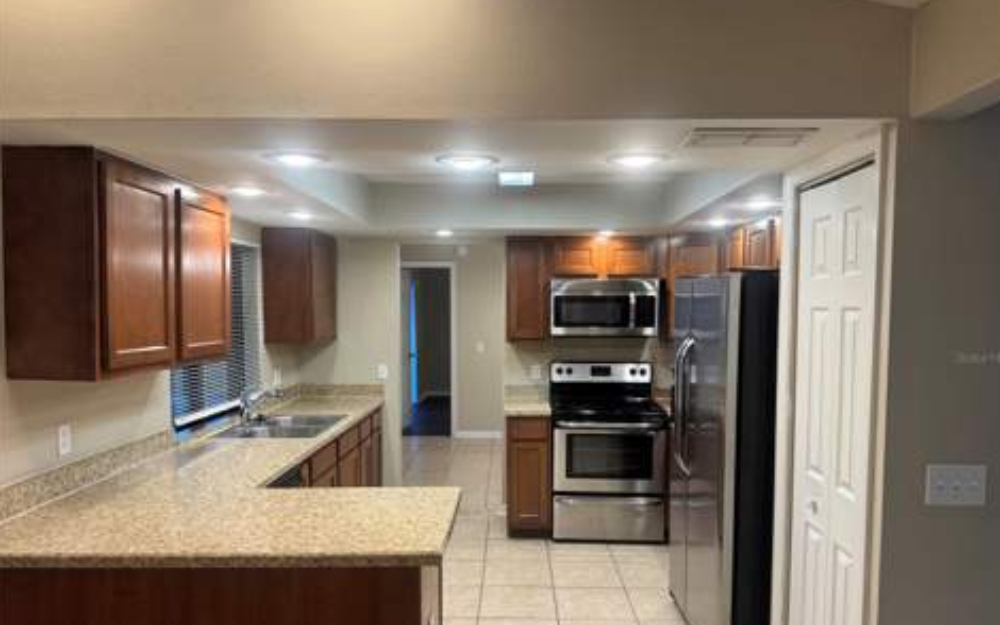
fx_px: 709
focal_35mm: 26
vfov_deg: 47.5
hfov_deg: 70.4
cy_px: 357
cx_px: 504
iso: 200
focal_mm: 6.76
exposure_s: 1/120
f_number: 1.78
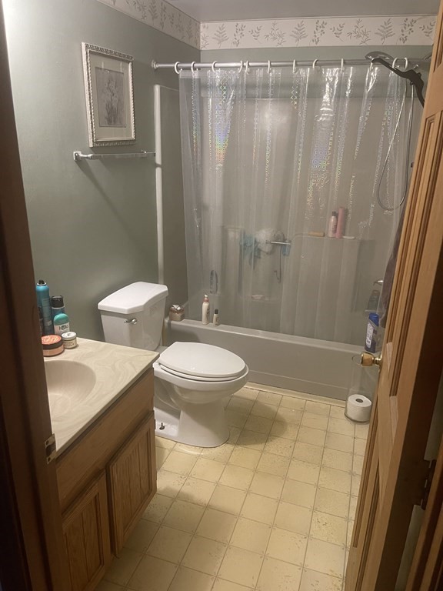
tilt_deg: -20.1
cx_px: 222
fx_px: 444
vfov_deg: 67.3
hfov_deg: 53.1
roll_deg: -1.8
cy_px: 296
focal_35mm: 26
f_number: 1.6
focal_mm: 5.1
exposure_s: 1/60
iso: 400
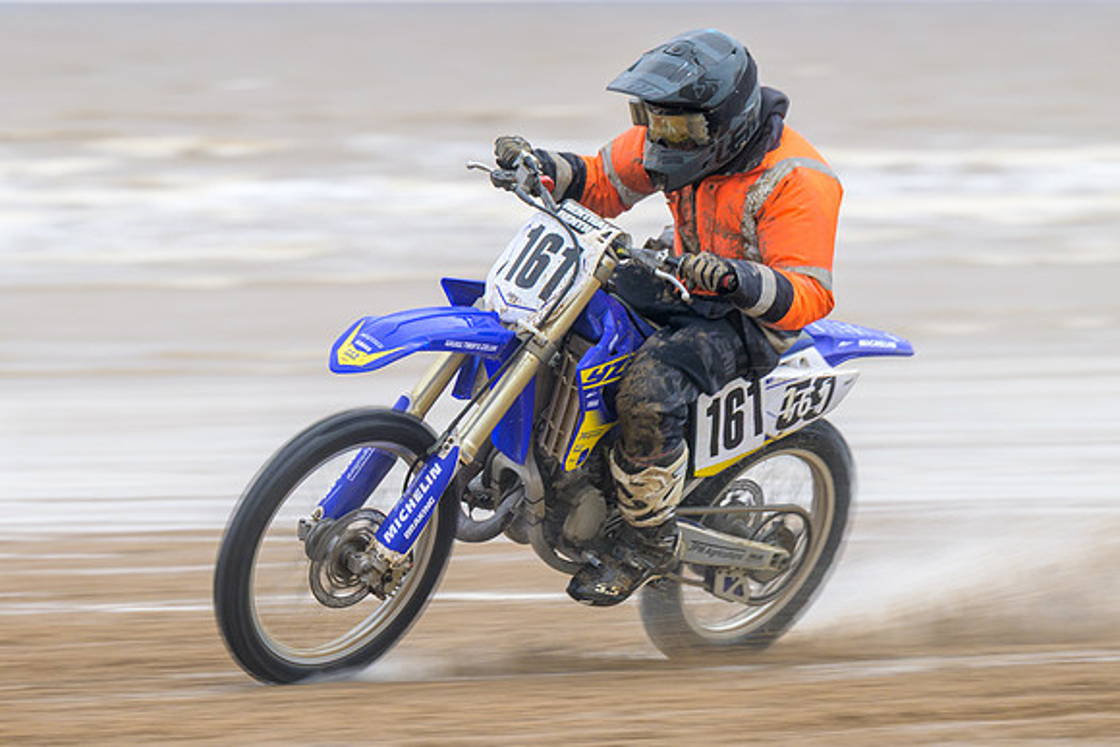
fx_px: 12296
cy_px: 425
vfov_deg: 3.5
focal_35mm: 395
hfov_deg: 5.2
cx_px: 512
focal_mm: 200
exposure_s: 1/200
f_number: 6.3
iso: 180
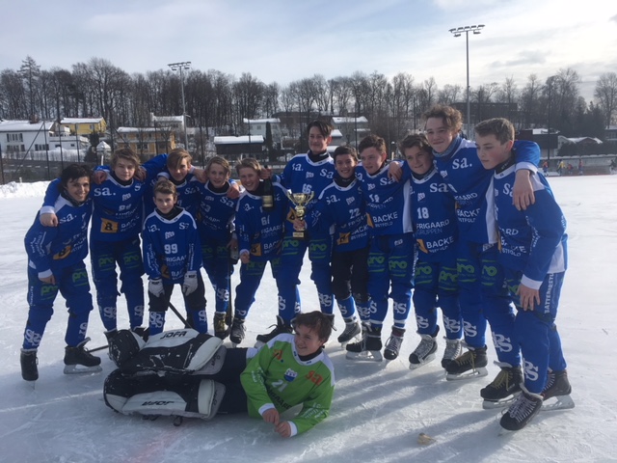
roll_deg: +0.8
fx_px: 517
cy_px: 232
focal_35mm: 29
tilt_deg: -4.3
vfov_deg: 48.2
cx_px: 308
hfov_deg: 61.7
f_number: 2.2
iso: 25
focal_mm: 4.15
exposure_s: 1/1538
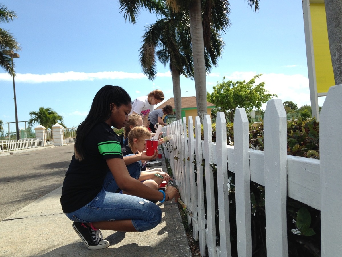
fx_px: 326
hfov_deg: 55.4
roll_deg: +4.0
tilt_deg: -0.4
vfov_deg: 42.9
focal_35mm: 33
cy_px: 128
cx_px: 171
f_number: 2.4
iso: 50
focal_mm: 4.12
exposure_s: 1/1427
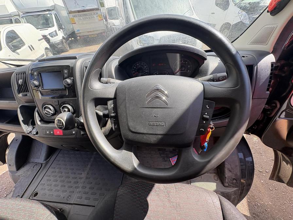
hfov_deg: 102.1
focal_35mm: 14
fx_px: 119
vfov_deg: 85.7
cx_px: 146
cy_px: 110
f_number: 2.2
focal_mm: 2.22
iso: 64
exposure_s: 1/173
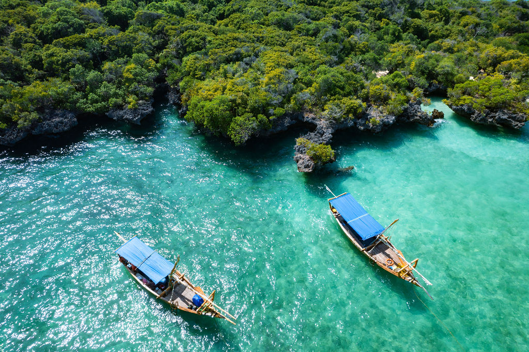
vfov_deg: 57.2
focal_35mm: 22
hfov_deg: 78.6
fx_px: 323
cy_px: 176
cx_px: 264
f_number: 2.8
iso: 150
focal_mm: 8.38
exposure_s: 1/2000
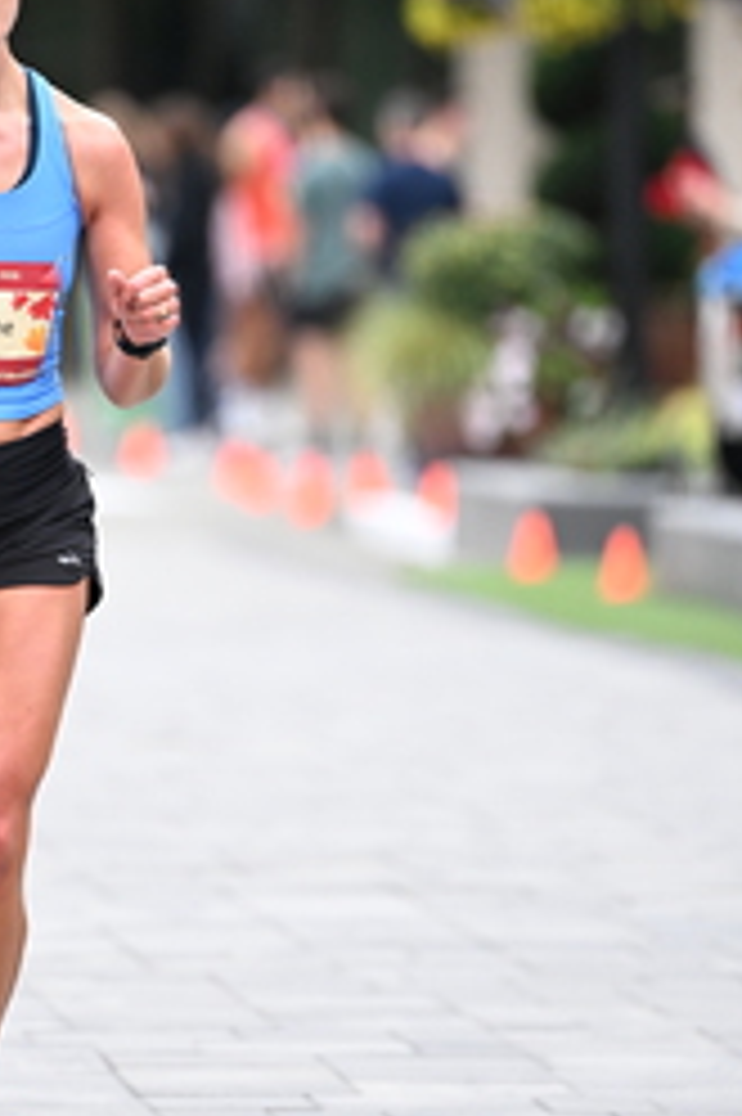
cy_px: 446
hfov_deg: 3.1
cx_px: 79
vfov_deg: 4.6
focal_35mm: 444
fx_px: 13745
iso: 1600
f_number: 2.8
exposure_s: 1/800
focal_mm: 200
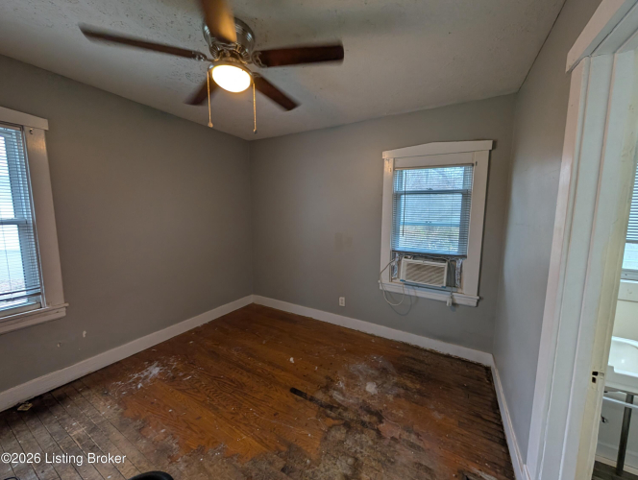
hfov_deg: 110.5
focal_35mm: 12
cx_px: 319
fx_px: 221
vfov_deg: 94.6
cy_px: 240
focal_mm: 2.02
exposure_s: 1/60
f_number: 1.7
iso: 84
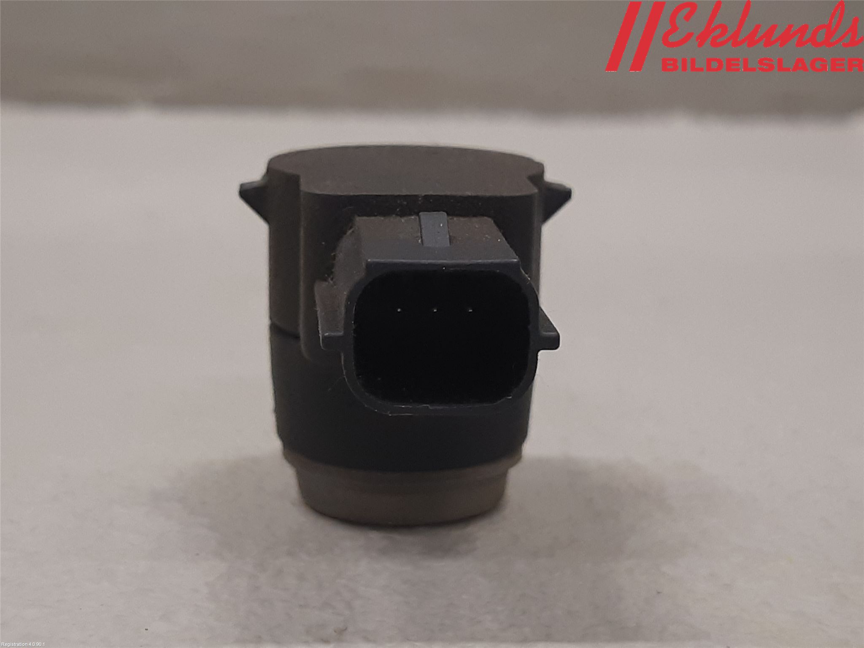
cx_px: 432
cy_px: 324
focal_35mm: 26
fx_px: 649
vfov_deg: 53.1
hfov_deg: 67.3
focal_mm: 3.93
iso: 125
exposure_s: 1/50
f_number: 1.7
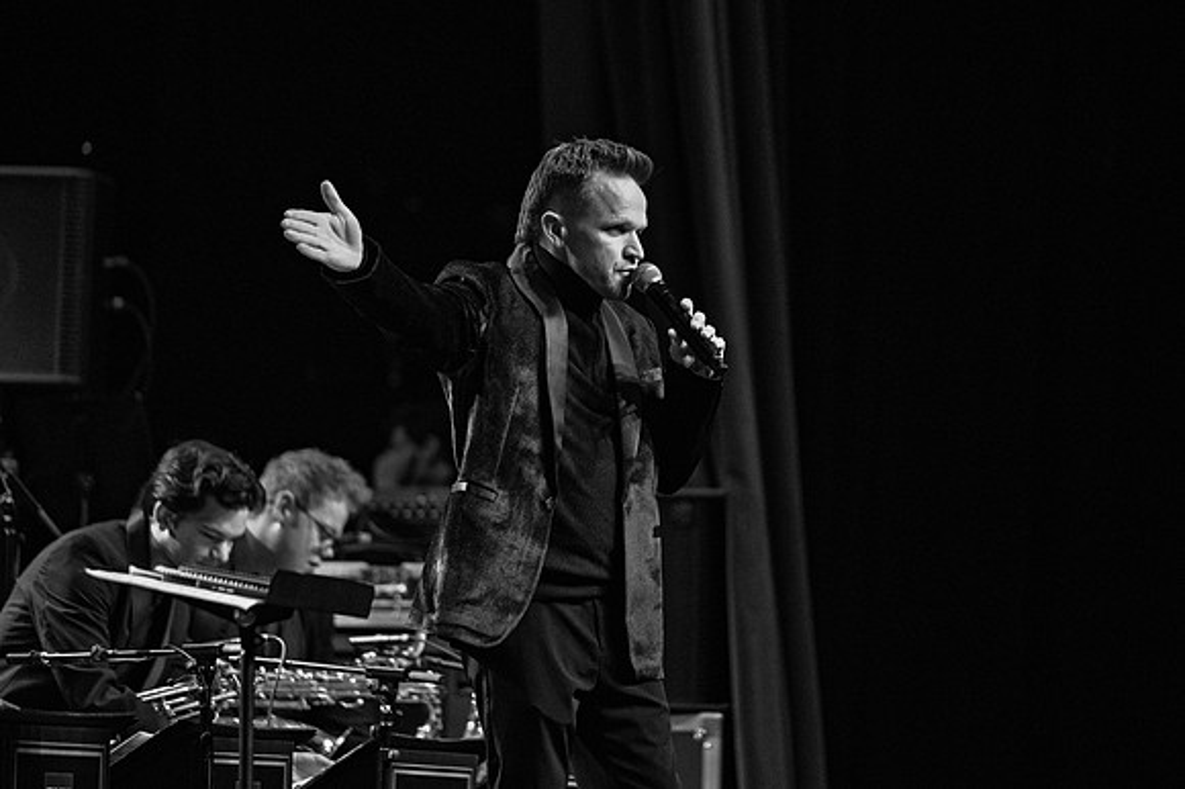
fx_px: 6586
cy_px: 394
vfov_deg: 6.9
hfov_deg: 10.3
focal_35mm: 200
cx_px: 592
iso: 5000
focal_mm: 200
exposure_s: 1/500
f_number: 2.8
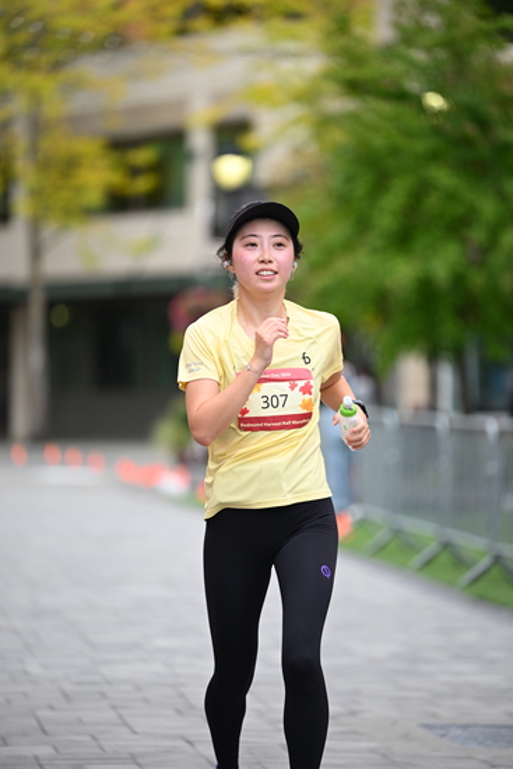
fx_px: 3738
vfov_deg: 11.7
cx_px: 256
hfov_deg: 7.9
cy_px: 384
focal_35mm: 175
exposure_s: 1/2000
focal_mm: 175
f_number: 2.8
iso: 640
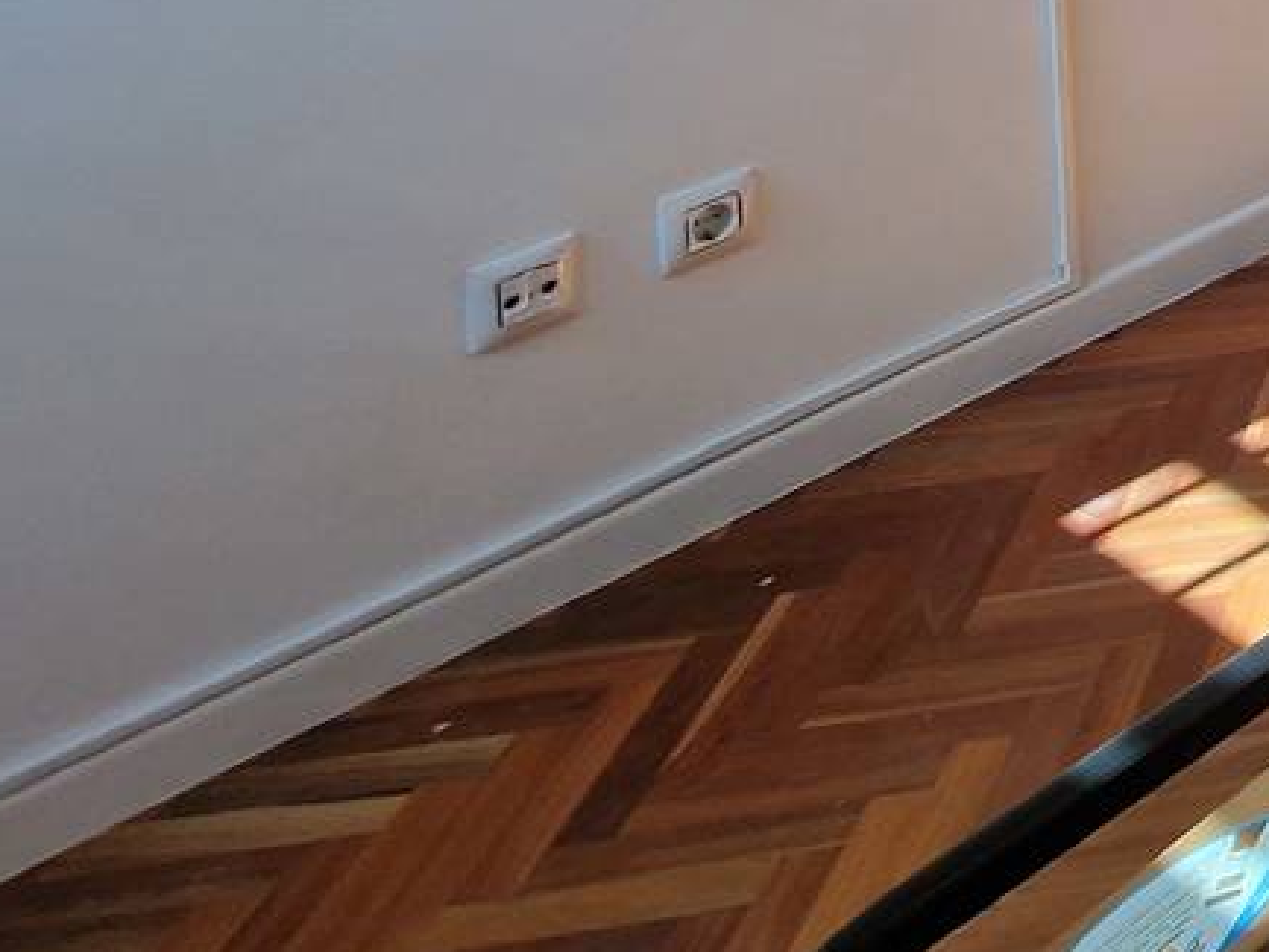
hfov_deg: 24.1
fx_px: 1650
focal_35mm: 45
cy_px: -622
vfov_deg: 23.0
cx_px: 2172
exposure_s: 1/176
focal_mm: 2.2
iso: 50
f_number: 2.2
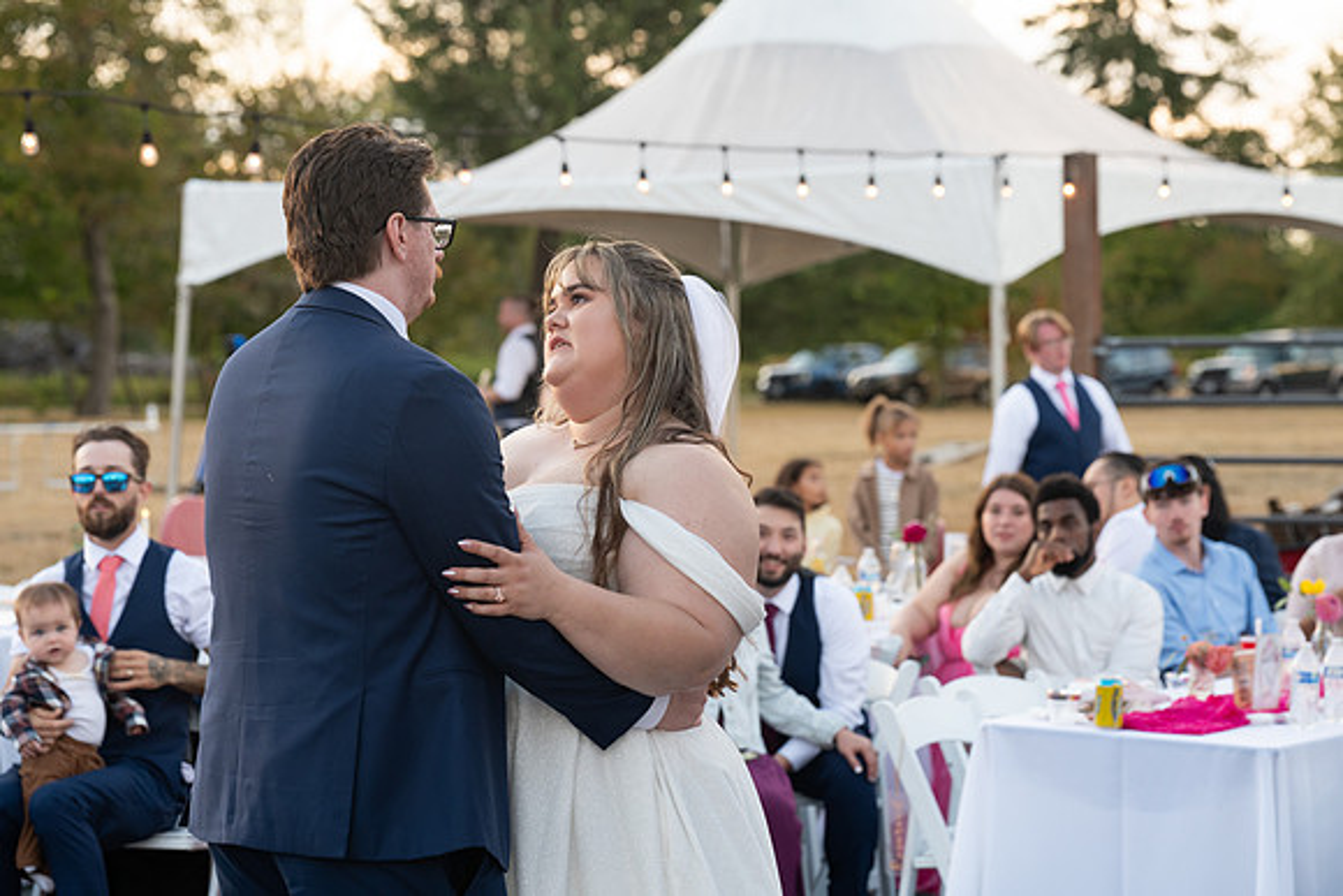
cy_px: 448
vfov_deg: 12.5
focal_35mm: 110
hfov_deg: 18.6
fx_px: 4104
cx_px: 672
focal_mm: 110
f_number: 5.6
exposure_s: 1/160
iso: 800
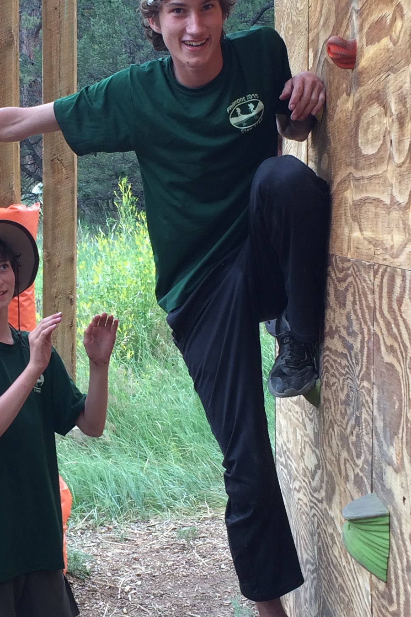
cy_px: 286
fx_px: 1250
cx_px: 81
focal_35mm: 73
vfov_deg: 27.7
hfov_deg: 18.5
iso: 40
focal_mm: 4.15
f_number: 2.2
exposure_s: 1/120
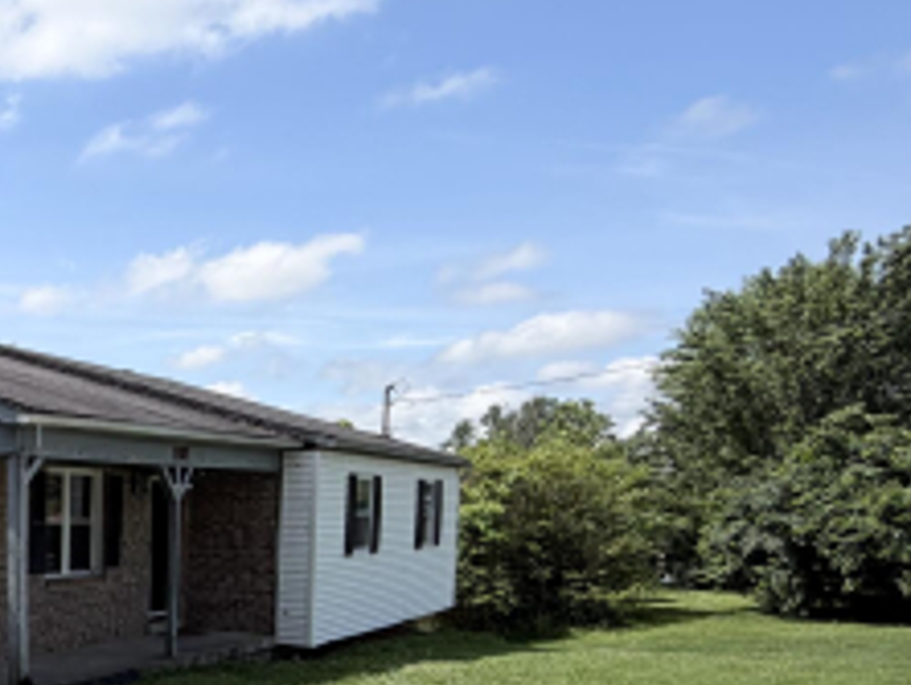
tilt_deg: -5.5
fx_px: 1107
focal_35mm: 42
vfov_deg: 32.8
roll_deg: +0.1
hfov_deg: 35.4
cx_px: -179
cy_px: 607
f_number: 2.2
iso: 20
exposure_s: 1/789
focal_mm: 2.22
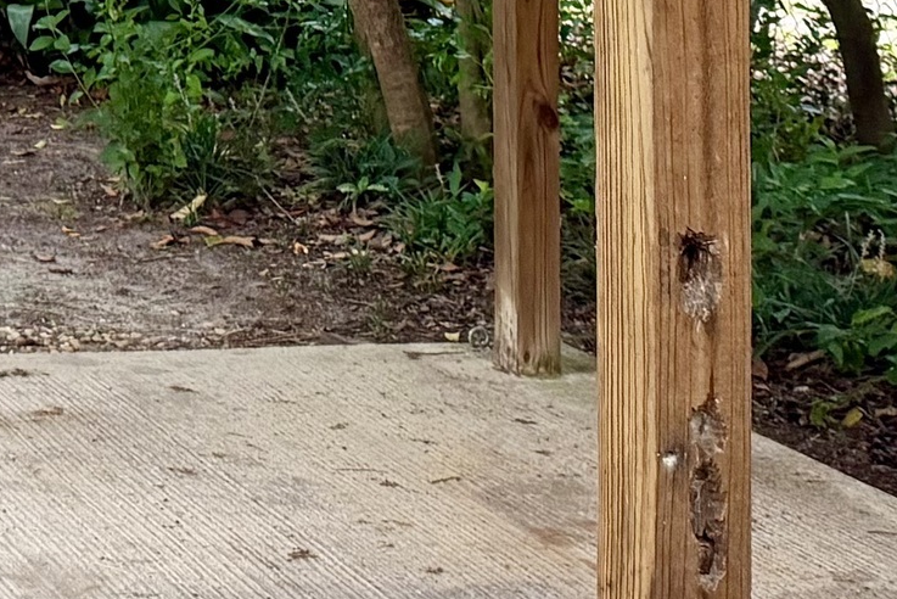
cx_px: -562
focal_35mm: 104
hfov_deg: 17.1
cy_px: -398
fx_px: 2592
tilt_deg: +2.0
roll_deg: -0.5
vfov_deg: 12.3
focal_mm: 6.76
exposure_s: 1/60
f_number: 1.78
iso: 250
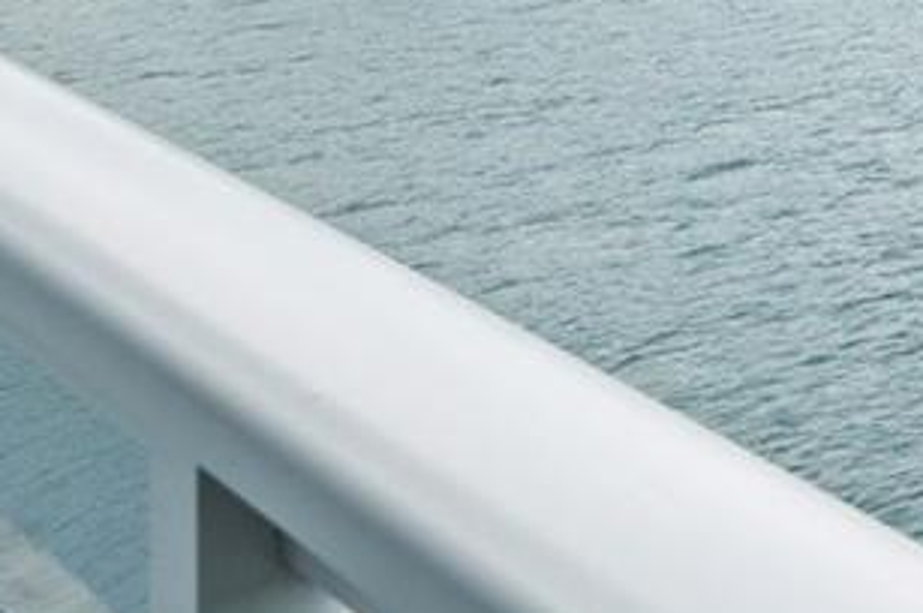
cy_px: -587
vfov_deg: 12.3
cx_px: 1756
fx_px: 2536
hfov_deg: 16.5
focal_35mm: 99
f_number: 8
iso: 200
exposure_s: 1/160
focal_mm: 19
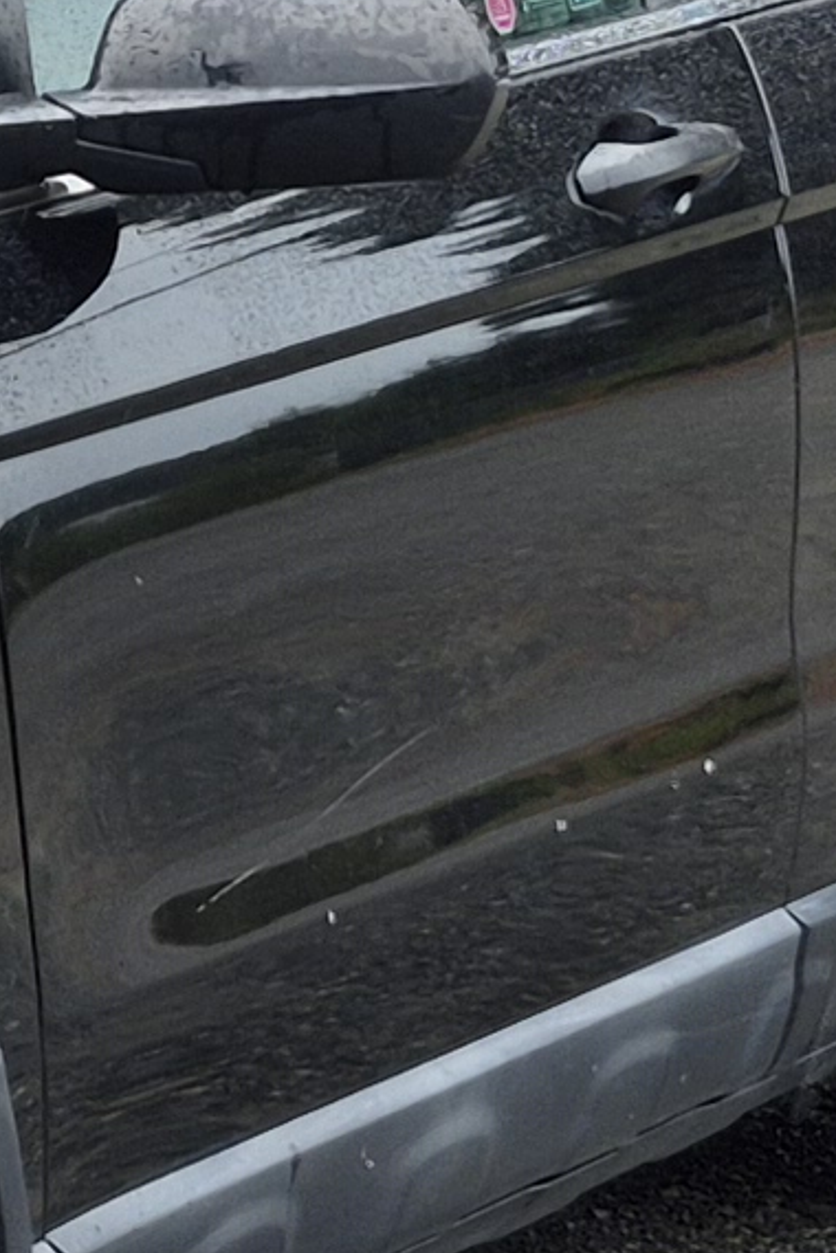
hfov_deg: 7.8
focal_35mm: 168
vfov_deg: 12.1
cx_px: -823
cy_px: 136
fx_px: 5852
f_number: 1.8
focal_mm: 5.4
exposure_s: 1/313
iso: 25
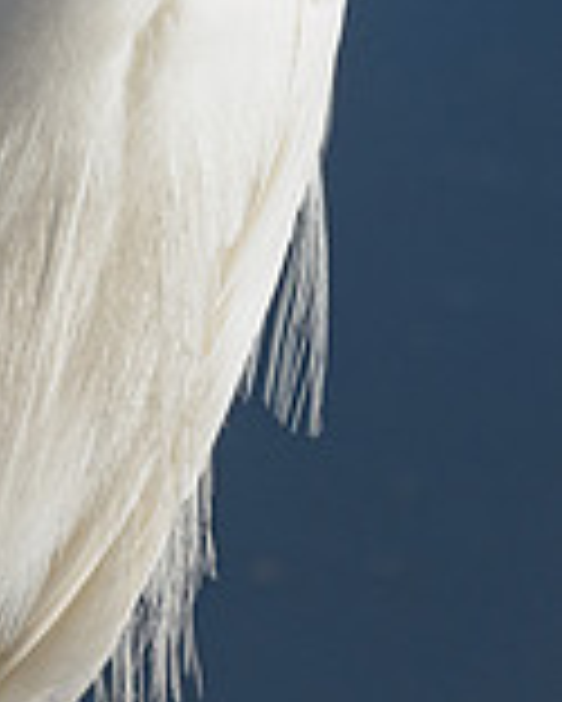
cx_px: -69
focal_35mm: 2137
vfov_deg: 0.9
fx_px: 44388
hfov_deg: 0.7
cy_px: 344
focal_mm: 500
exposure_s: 1/1250
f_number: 9
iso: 800
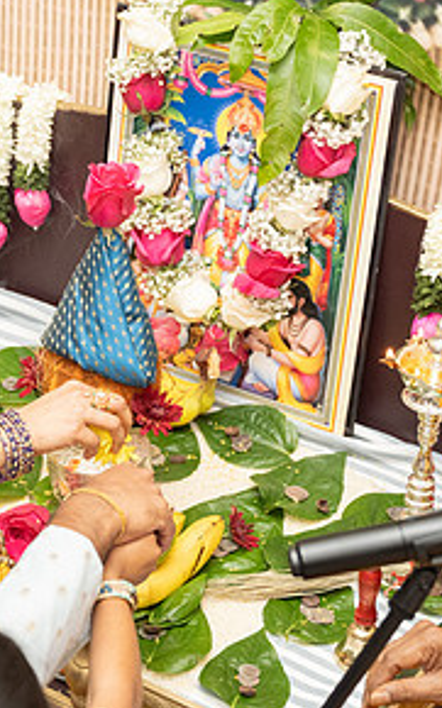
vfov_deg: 20.4
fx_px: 1968
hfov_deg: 12.6
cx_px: -13
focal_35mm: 102
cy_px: 339
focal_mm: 47
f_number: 3.5
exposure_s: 1/160
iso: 1000
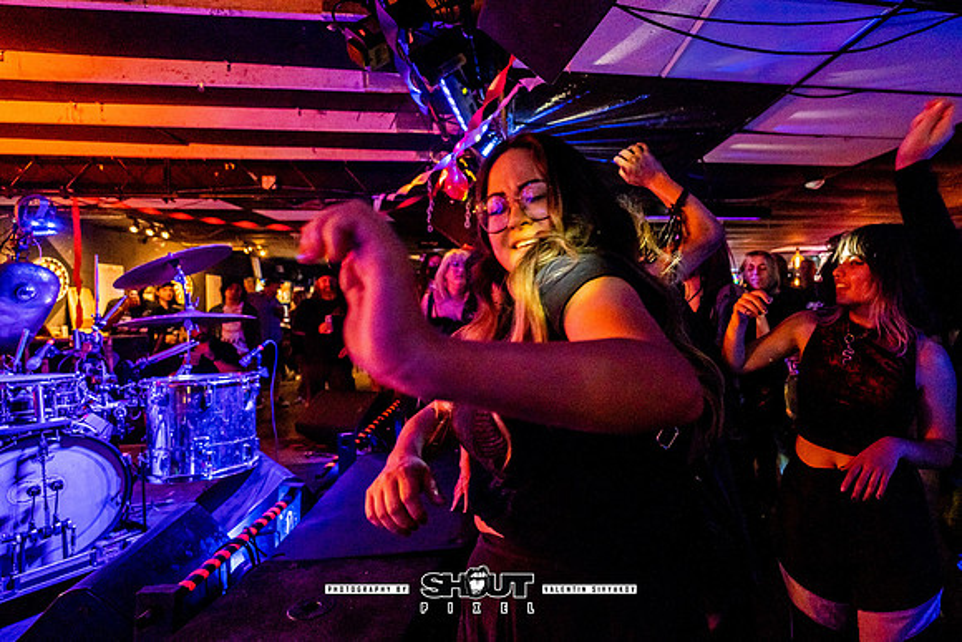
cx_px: 594
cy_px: 303
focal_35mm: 18
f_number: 2.8
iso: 2500
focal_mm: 14.8
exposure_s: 1/200
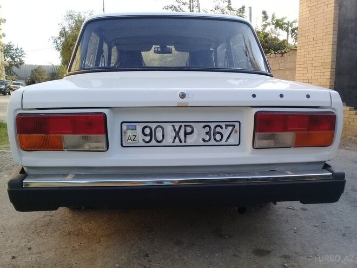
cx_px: 178
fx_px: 320
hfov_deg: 58.4
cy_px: 134
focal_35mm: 31
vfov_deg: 45.4
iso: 50
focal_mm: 3.3
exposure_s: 1/212
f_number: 2.2
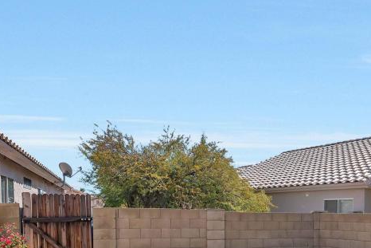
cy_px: 228
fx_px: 381
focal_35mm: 37
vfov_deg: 33.8
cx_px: 296
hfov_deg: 48.9
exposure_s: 1/640
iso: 320
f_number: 13
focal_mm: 15
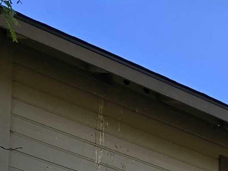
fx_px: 902
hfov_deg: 12.1
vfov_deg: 9.0
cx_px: 511
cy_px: 491
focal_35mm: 137
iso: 12
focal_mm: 6.3
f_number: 1.7
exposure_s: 1/398
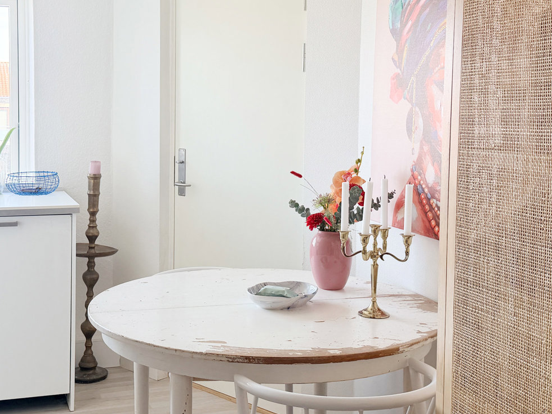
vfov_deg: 29.6
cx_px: 211
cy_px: 160
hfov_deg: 38.7
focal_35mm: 49
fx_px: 781
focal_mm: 6.76
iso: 80
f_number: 1.78
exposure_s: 1/205
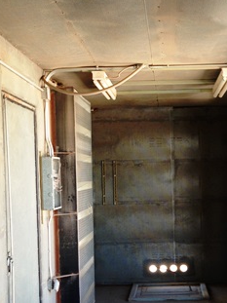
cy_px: 191
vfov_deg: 28.5
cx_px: 167
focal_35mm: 68
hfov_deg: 21.4
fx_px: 595
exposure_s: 1/40
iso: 64
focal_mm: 4.13
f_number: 2.4
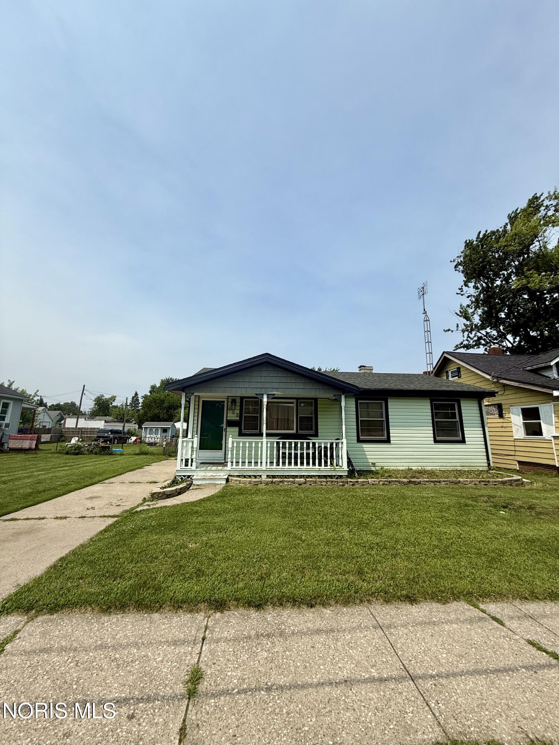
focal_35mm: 14
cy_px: 372
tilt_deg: +10.8
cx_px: 280
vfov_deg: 102.1
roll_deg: -0.5
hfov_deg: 85.7
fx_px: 301
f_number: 2.2
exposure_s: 1/3125
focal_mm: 2.22
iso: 50
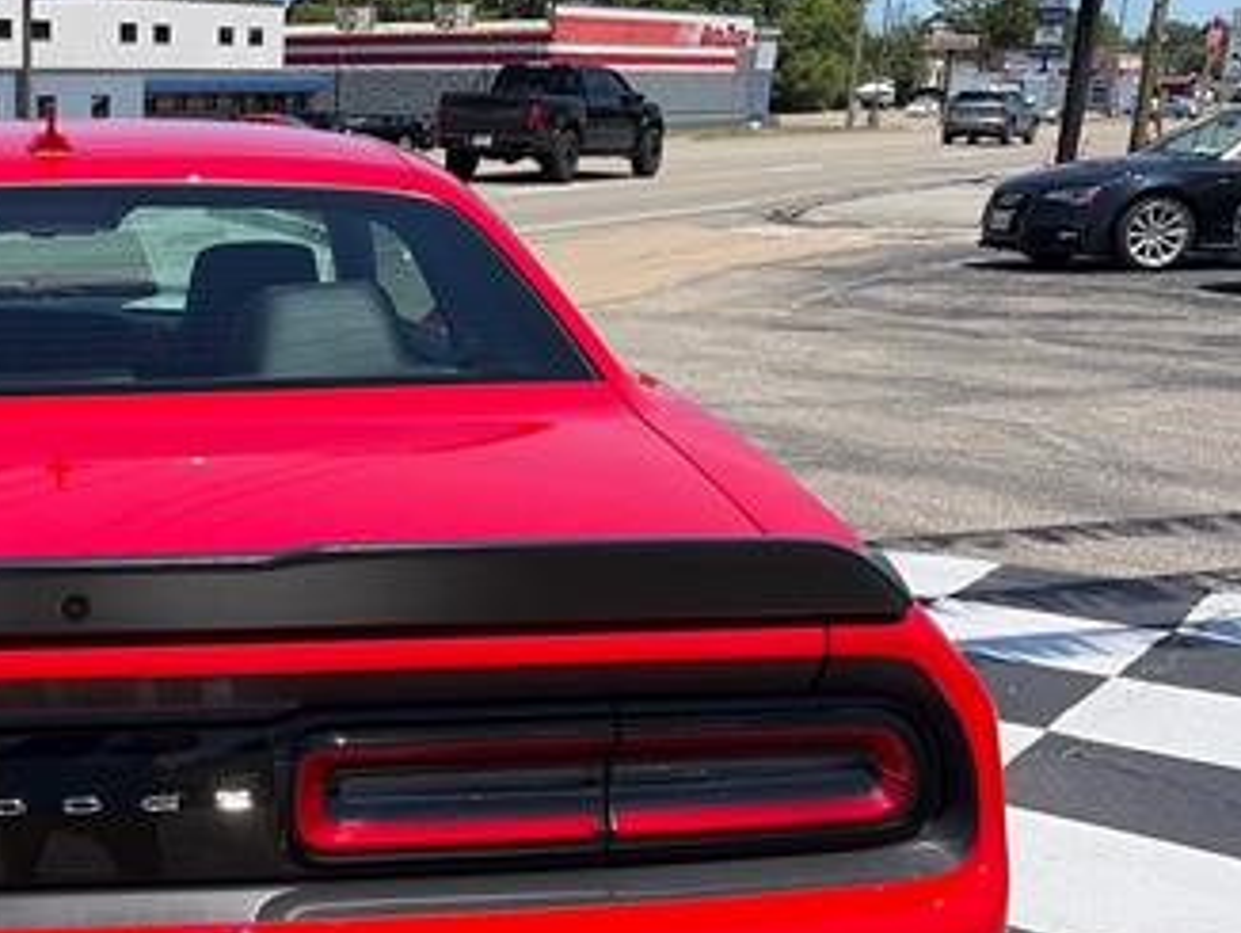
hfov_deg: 35.0
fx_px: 1830
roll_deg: +0.8
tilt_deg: -16.4
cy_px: 678
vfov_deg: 28.3
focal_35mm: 51
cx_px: 91
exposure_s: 1/4065
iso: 64
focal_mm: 5.96
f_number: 1.6
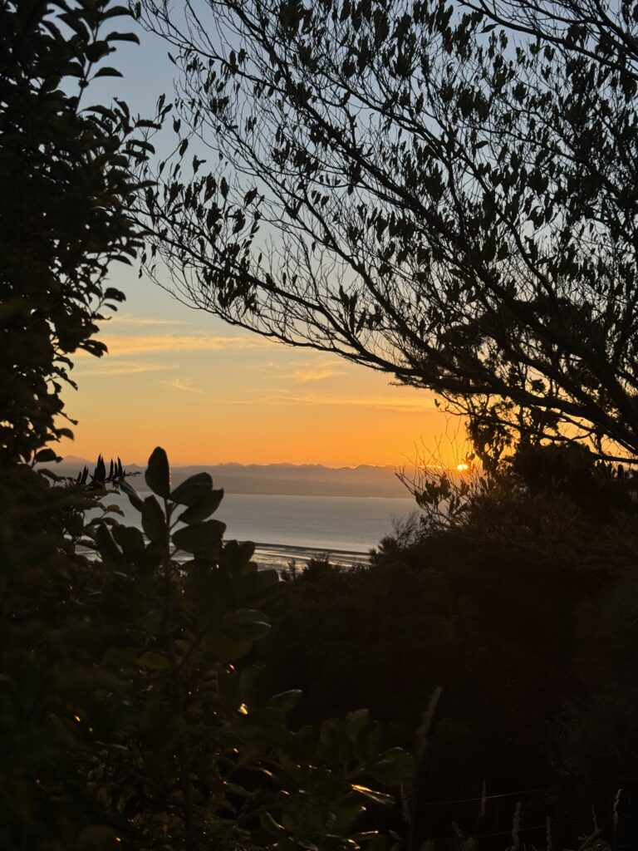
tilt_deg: +2.2
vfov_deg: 39.7
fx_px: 1180
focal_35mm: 48
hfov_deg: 30.3
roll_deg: -2.6
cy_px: 426
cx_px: 319
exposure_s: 1/4049
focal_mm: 6.76
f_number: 1.78
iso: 64
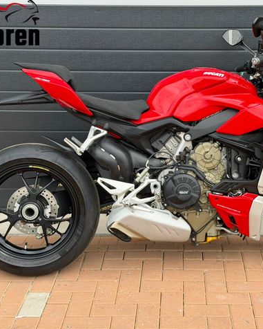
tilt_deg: -15.9
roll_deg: +0.5
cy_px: 165
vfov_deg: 30.0
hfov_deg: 24.1
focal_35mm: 63
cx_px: 172
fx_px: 613
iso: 64
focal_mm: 6.76
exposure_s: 1/1000
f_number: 1.78
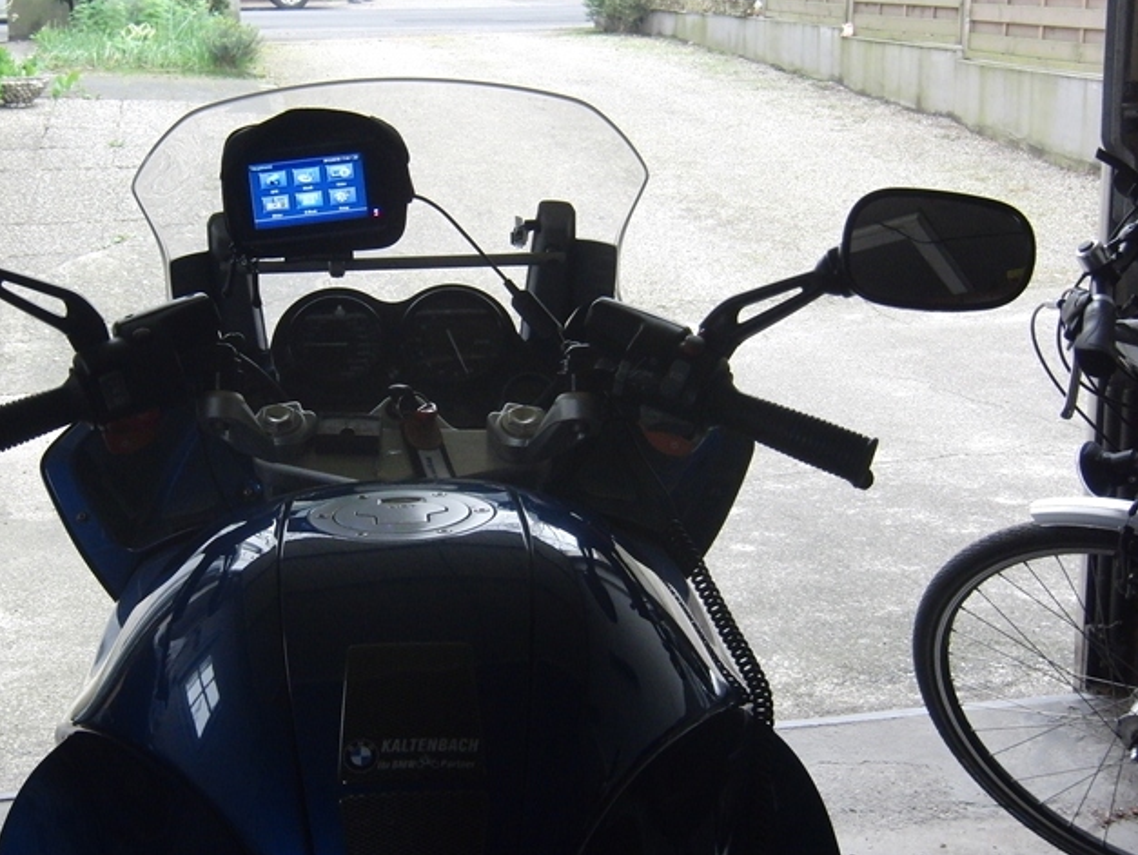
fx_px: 1678
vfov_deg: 28.6
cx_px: 428
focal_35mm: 51
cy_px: 414
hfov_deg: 37.3
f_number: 3.8
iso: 400
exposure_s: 1/30
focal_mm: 7.1
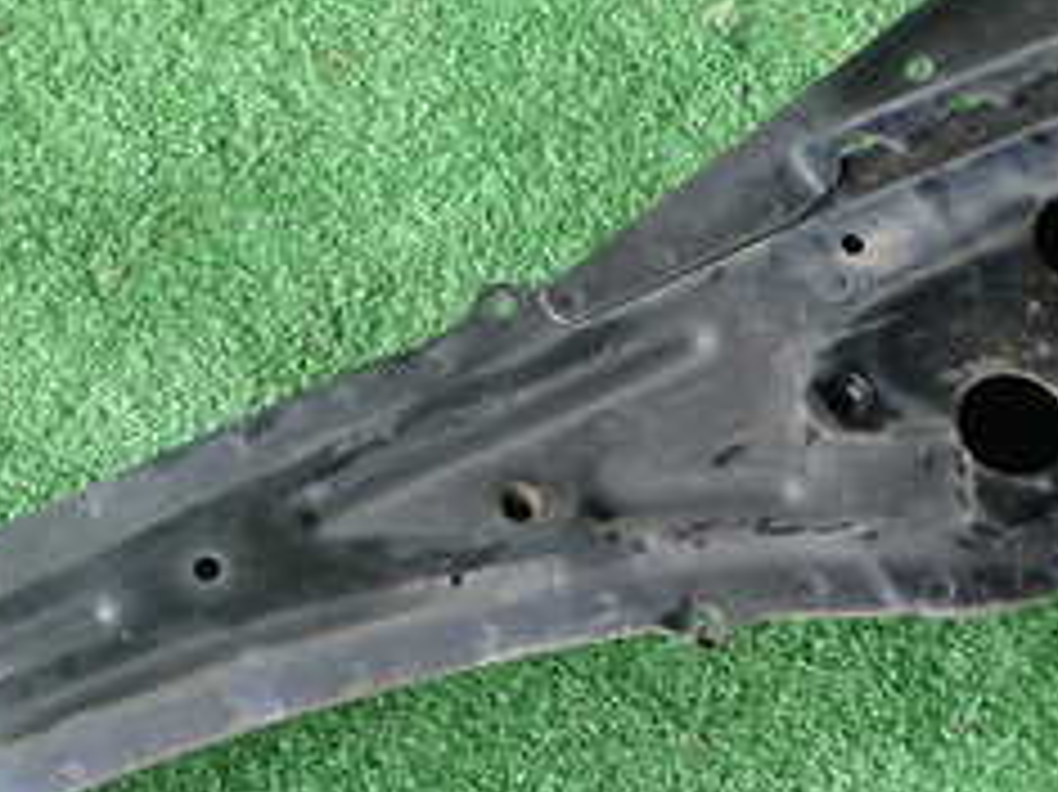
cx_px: 428
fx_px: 2810
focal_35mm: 92
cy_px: 522
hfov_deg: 21.3
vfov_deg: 16.0
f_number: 2.5
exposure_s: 1/40
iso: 320
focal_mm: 6.37
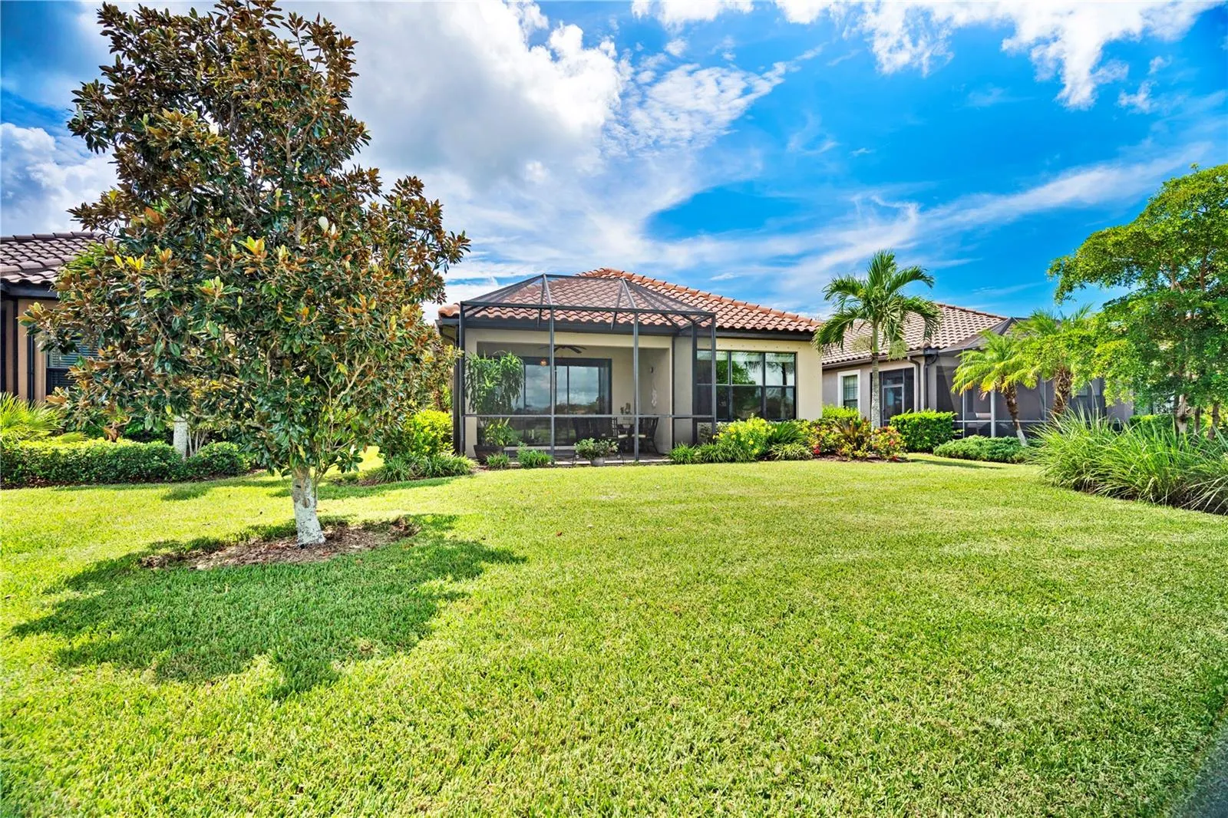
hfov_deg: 93.3
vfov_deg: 70.4
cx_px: 614
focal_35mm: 17
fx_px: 580
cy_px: 409
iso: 100
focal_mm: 17
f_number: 5.6
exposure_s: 1/5
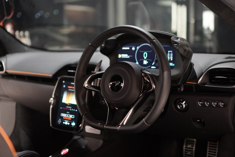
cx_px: 118
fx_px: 339
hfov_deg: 38.2
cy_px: 78
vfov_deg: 26.0
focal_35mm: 52
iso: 3200
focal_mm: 35
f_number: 1.8
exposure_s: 1/100
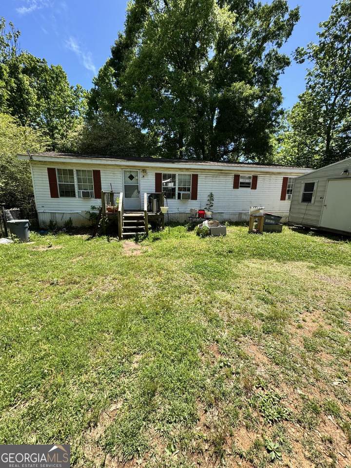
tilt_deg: -7.1
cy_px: 234
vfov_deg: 102.1
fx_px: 189
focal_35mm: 14
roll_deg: -1.9
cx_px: 176
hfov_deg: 85.7
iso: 40
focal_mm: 2.22
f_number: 2.2
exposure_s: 1/771
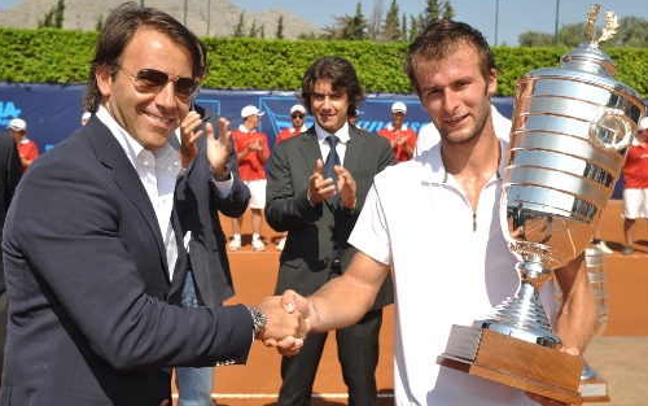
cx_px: 324
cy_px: 192
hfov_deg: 40.3
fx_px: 883
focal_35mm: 50
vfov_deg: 25.9
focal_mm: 32
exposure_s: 1/320
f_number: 6.3
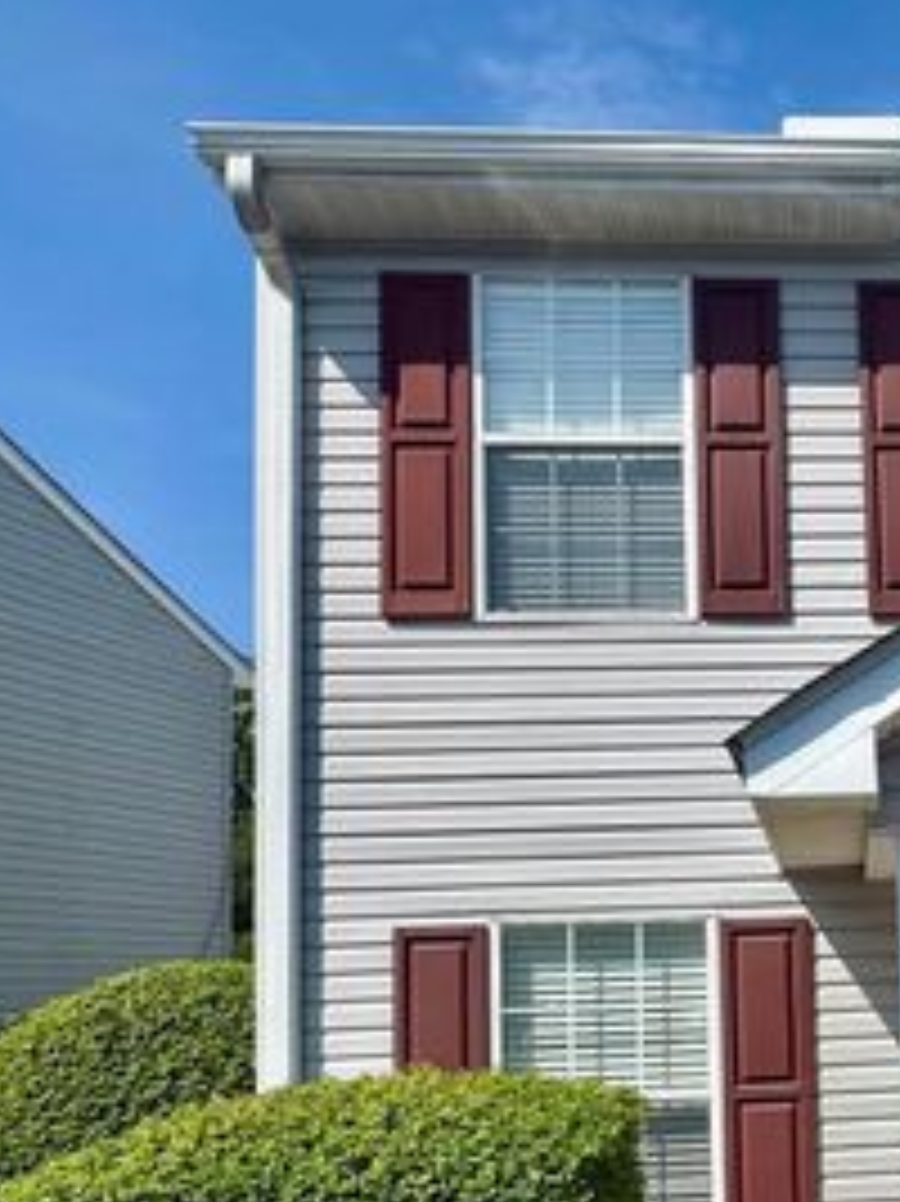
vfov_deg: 50.3
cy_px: 912
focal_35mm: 35
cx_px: 932
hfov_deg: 36.0
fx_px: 1214
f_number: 2.2
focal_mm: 2.22
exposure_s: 1/2674
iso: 50
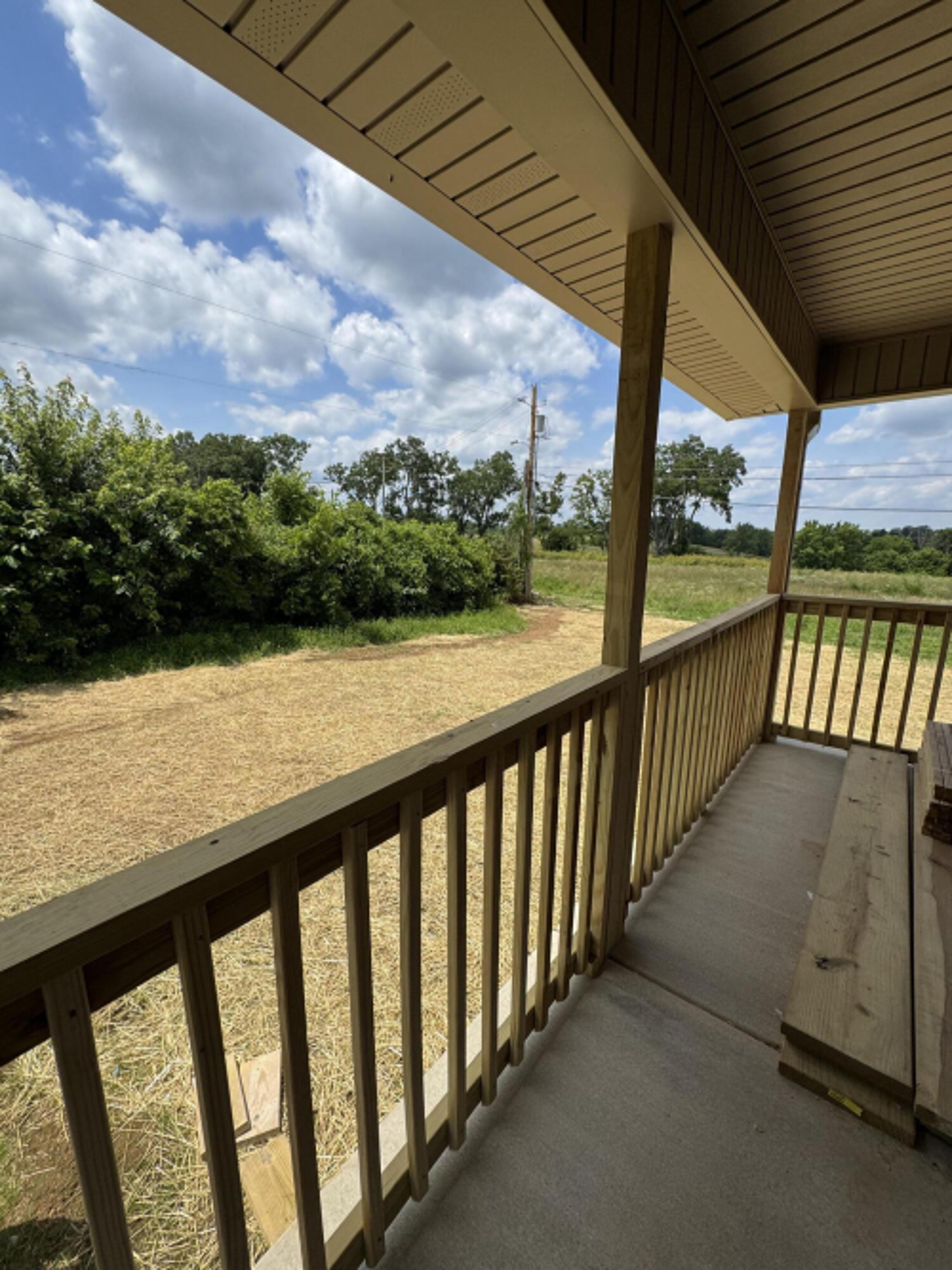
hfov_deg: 85.7
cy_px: 635
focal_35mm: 14
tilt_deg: -11.5
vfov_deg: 102.1
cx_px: 476
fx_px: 514
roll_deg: -0.5
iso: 50
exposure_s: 1/2415
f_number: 2.2
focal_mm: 2.22
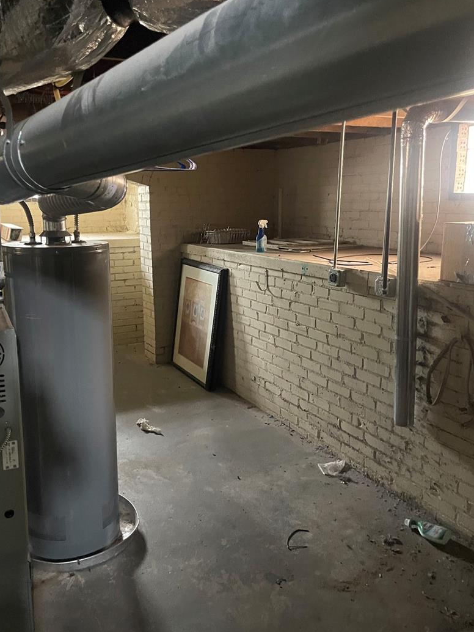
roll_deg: +2.6
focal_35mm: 29
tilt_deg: -11.8
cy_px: 310
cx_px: 202
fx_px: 529
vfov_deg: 61.6
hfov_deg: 48.1
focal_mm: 5.1
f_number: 1.6
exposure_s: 1/30
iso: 800
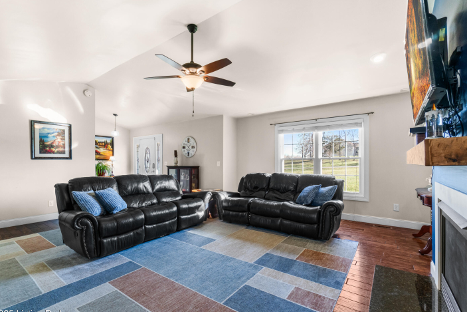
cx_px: 234
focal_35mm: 16
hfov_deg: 96.7
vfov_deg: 73.7
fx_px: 208
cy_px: 162
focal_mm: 10
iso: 400
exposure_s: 1/5
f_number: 8
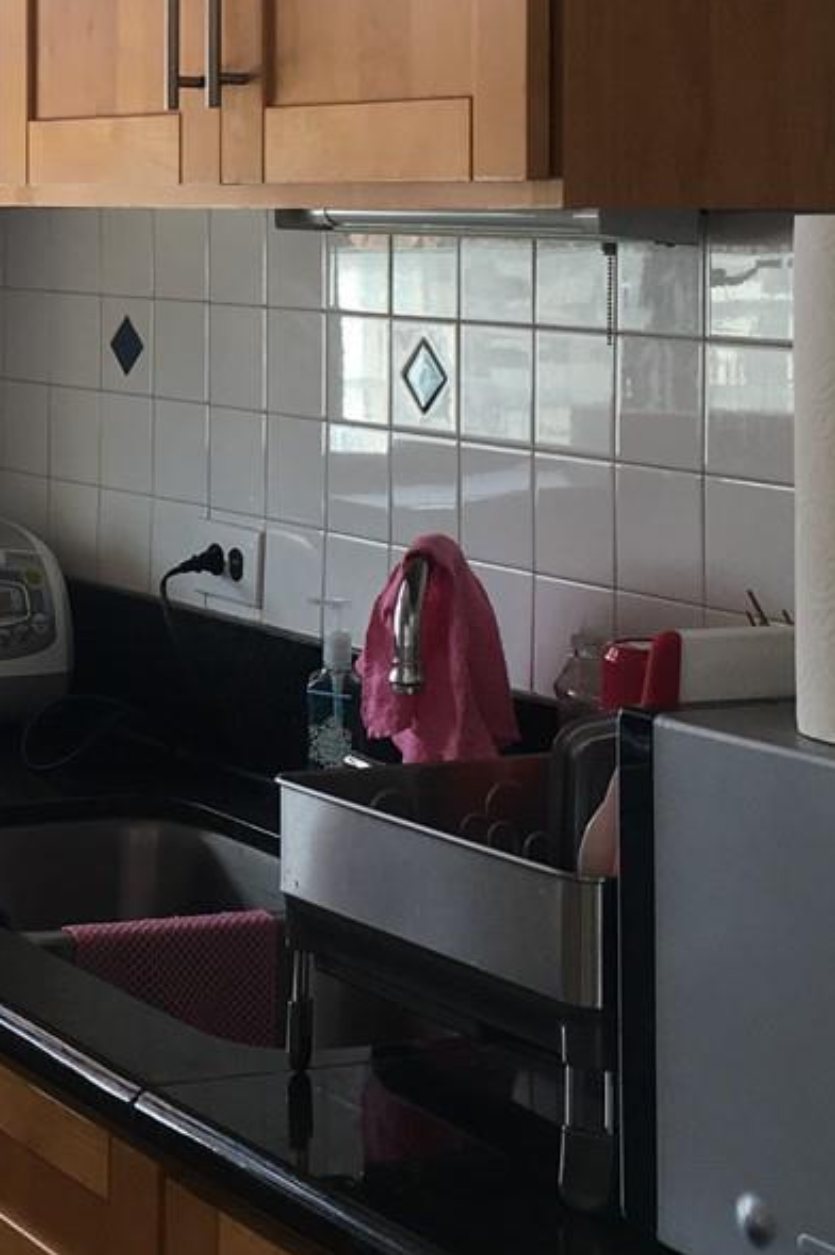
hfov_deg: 15.8
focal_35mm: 82
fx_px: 2856
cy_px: 234
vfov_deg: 24.3
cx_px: -245
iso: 25
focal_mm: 4.15
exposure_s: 1/40
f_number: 2.2
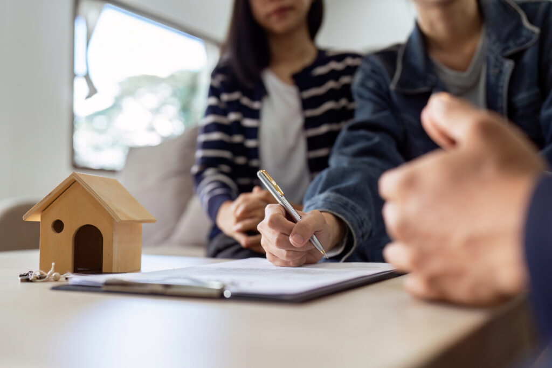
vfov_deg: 37.9
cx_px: 276
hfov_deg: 54.4
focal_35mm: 35
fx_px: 537
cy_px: 184
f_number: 2.2
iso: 400
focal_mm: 35
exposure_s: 1/250
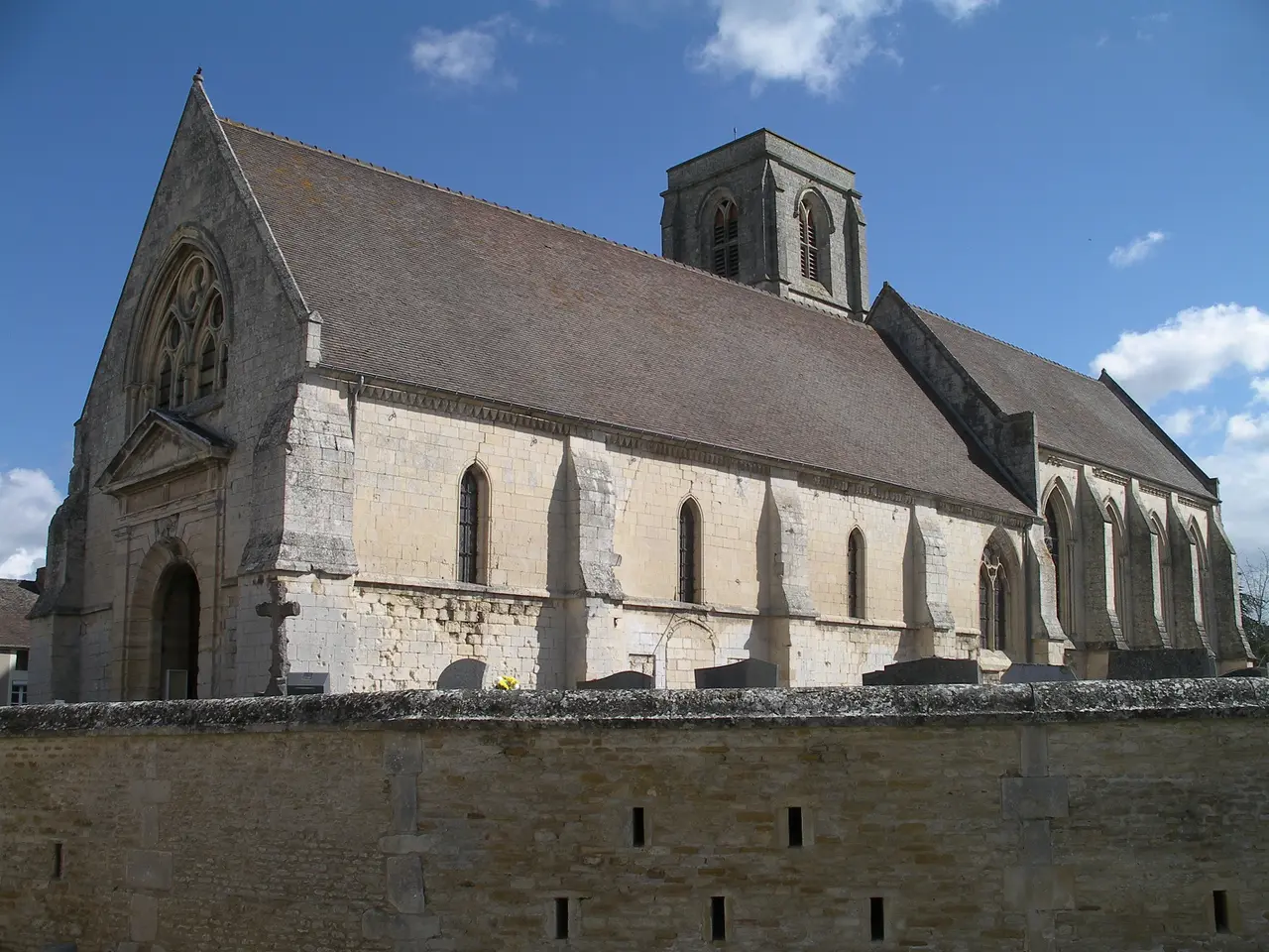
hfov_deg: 50.1
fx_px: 1356
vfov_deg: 38.7
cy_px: 476
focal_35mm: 37
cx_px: 634
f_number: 6
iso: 80
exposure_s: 1/320
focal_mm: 7.8
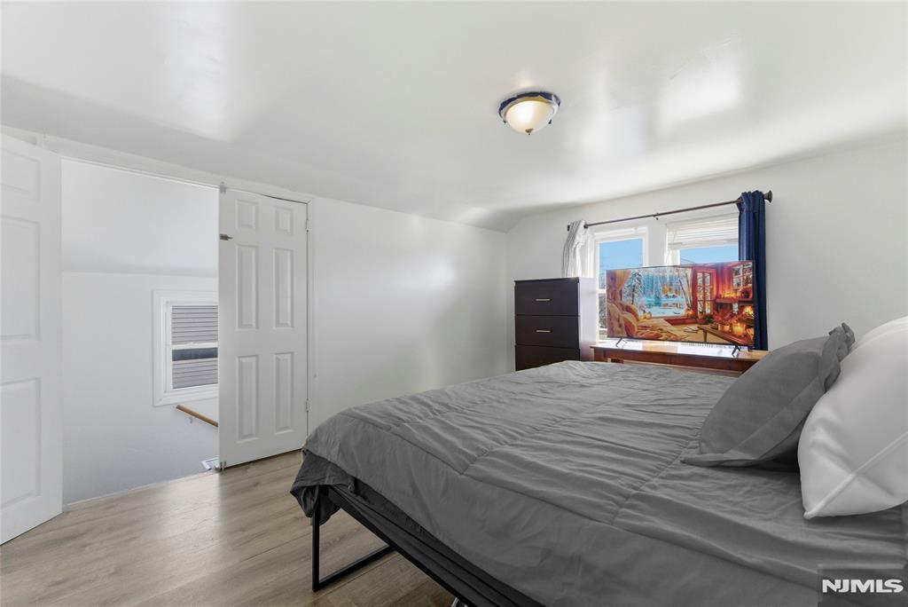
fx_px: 353
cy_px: 304
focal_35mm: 14
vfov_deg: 81.3
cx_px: 454
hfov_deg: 104.2
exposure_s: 1/5000
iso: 3200
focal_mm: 14
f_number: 8
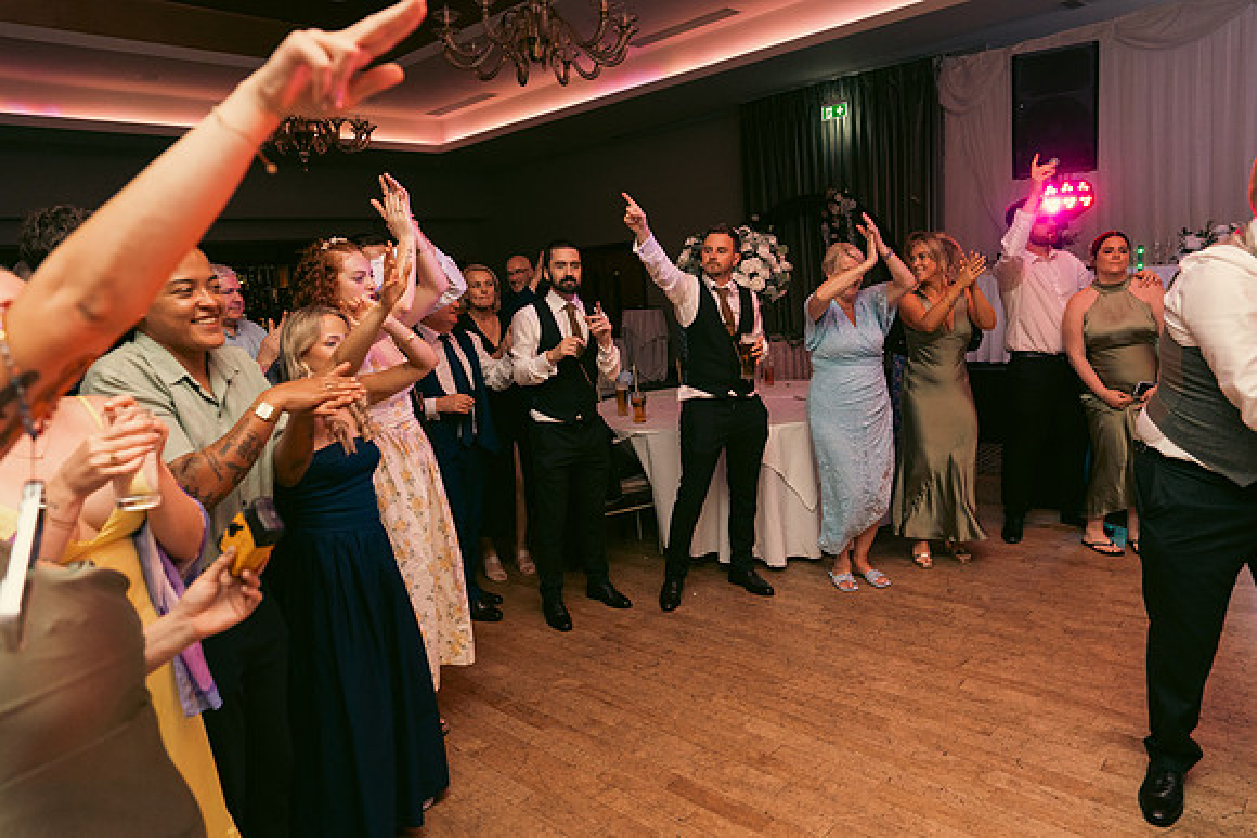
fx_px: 838
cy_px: 419
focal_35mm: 24
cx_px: 628
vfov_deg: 53.2
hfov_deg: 73.7
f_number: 3.5
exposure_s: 1/160
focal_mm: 24
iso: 2500
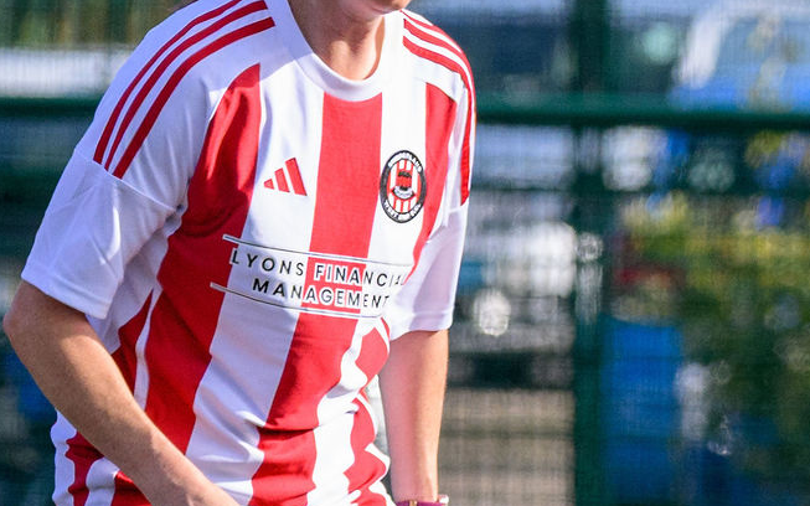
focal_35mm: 1538
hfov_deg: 1.4
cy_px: 807
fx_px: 33949
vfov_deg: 0.9
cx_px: 1857
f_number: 5
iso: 720
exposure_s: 1/2000
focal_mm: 230
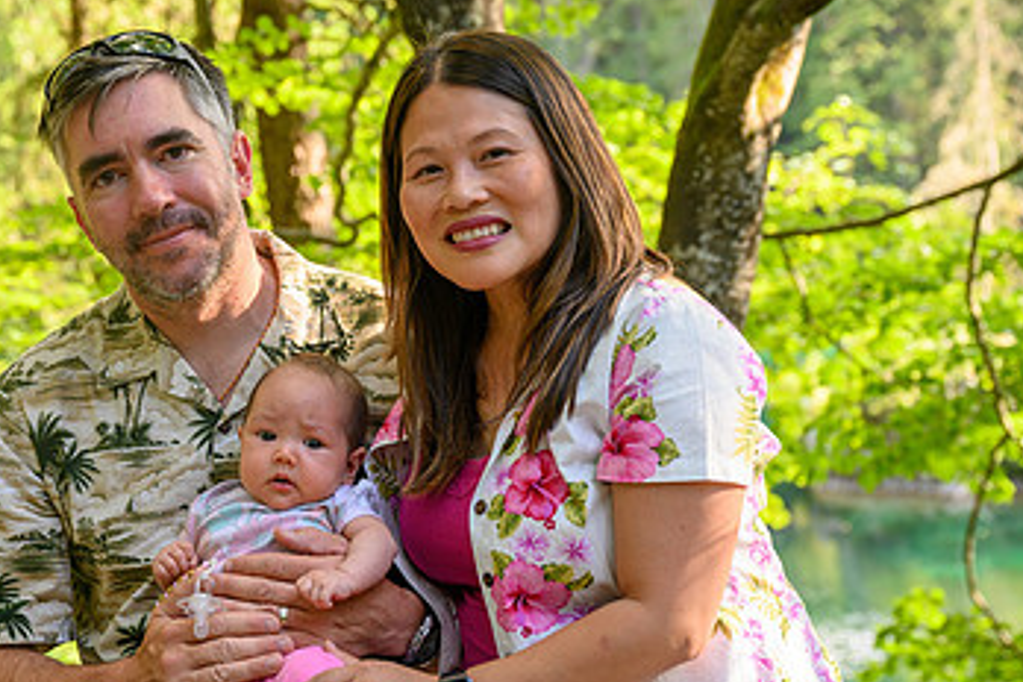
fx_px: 2273
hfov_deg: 25.3
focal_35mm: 80
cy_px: 379
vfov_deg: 17.1
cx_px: 412
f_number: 4
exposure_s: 1/125
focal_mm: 48
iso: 400
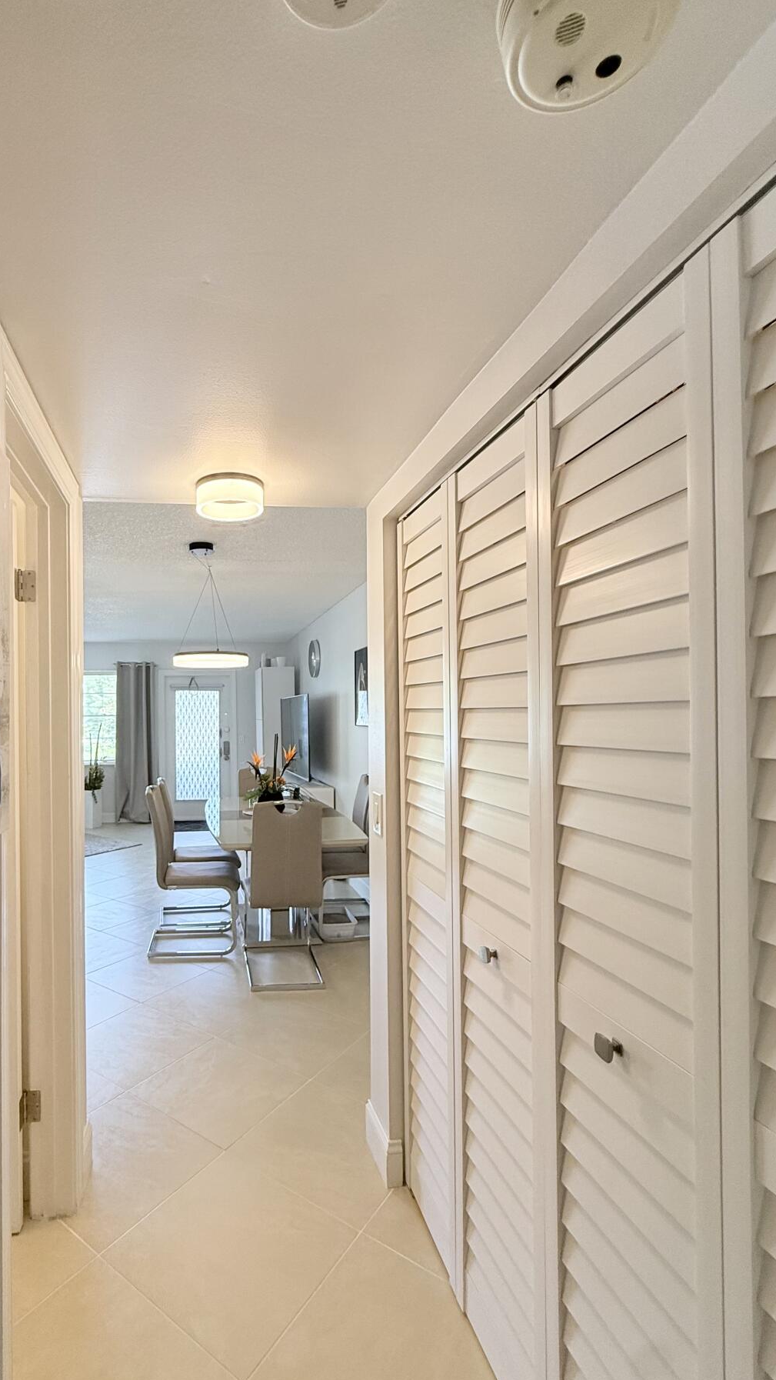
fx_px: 622
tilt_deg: +0.2
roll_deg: +0.3
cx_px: 247
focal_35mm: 17
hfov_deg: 62.0
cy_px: 718
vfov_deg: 95.9
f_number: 2.2
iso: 160
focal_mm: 2.22
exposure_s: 1/120
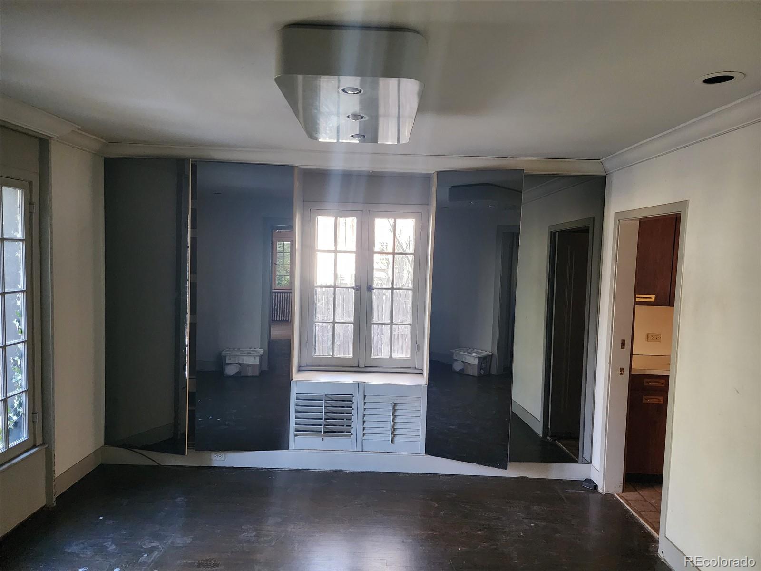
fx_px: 506
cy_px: 286
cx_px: 380
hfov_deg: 73.9
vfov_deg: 58.9
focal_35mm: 23
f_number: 1.8
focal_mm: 6.4
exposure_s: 1/120
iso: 1000
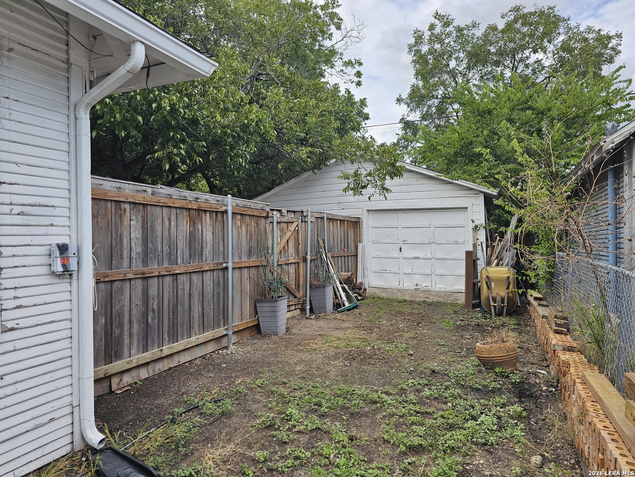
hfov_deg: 73.9
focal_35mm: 23
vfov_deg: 58.9
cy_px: 238
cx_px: 318
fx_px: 422
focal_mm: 6.3
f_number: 1.7
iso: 16
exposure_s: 1/180
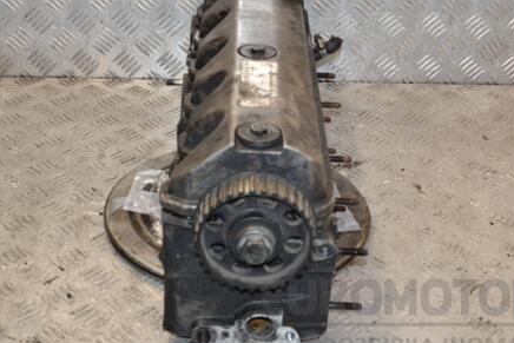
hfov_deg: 30.5
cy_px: 140
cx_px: 239
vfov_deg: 20.6
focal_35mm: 66
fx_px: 943
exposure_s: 1/200
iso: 800
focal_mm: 32
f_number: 7.1
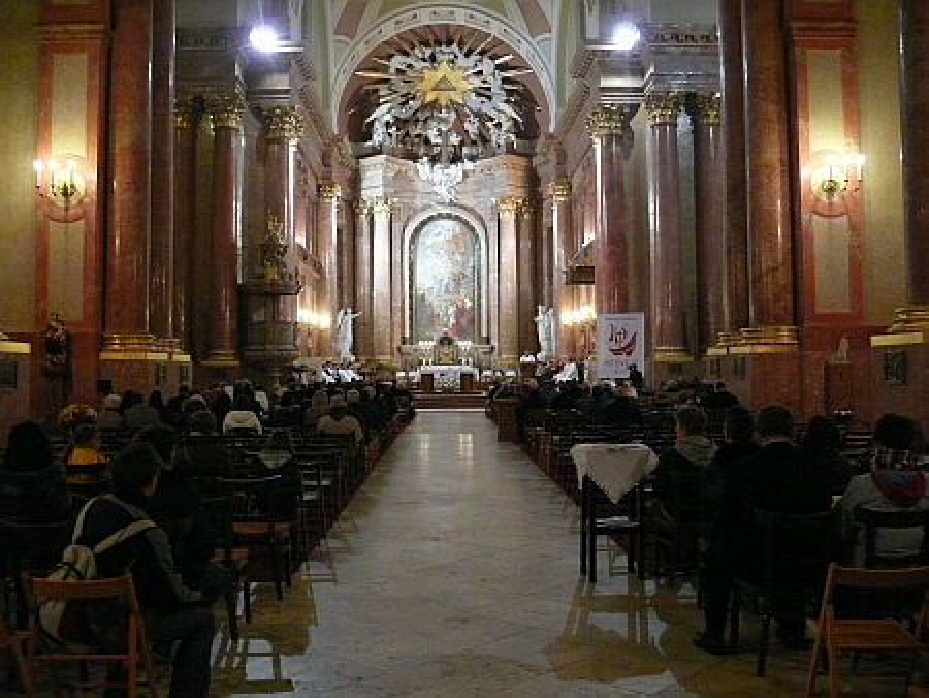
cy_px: 349
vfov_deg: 40.7
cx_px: 464
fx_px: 940
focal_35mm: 35
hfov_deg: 52.6
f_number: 2.8
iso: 800
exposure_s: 1/20
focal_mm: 7.4
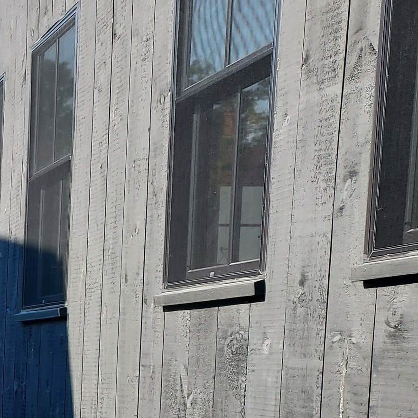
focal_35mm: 74
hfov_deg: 18.8
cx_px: -300
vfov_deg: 22.3
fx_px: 1011
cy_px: 441
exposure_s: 1/291
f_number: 1.8
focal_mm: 4.6
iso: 40
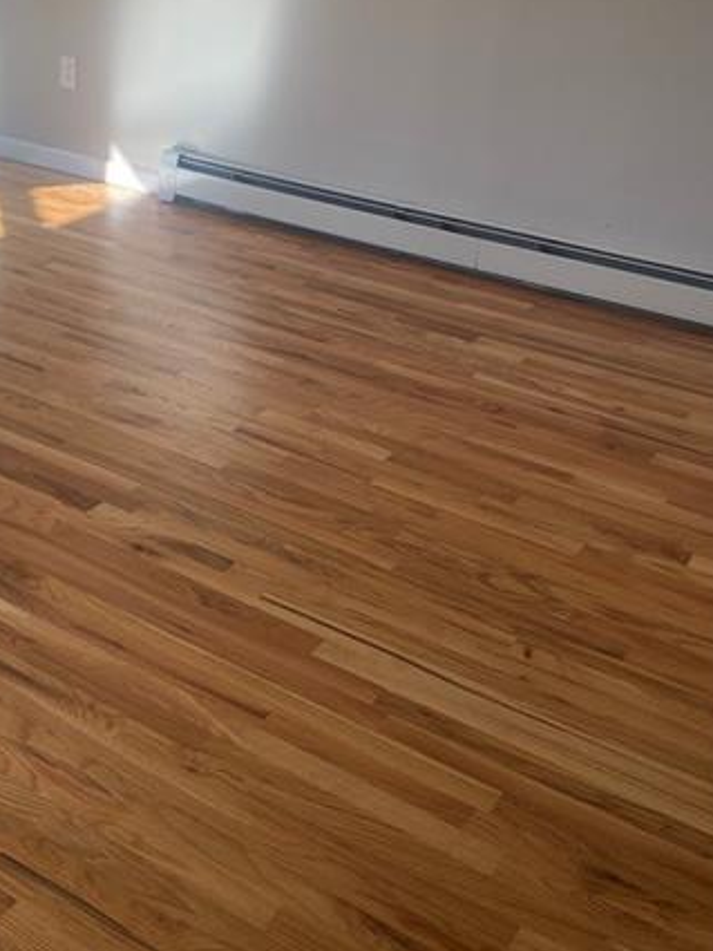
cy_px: 235
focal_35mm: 47
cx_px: 87
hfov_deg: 29.7
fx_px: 1290
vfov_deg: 39.3
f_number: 1.8
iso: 32
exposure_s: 1/223
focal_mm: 4.25
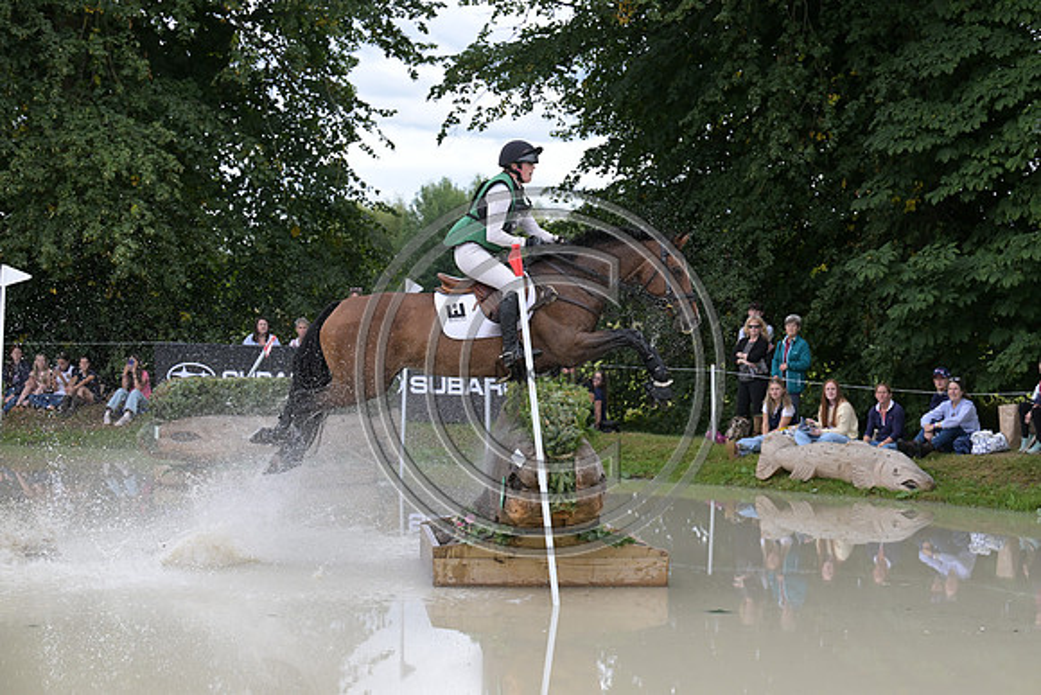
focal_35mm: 84
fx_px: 2429
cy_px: 348
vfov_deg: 16.3
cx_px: 520
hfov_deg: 24.2
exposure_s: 1/1250
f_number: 5.6
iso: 1000
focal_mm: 84
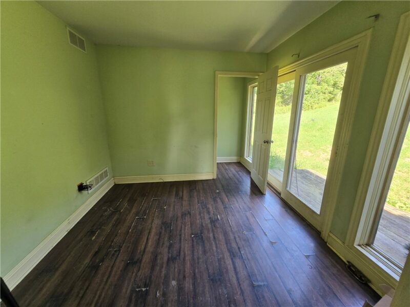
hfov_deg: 106.2
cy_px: 154
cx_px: 205
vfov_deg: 89.9
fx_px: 154
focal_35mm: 13
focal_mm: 2.2
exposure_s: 1/60
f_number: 2.2
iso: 100
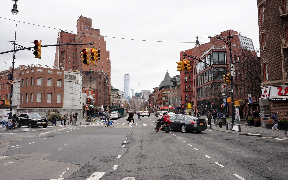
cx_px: 145
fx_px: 243
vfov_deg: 40.6
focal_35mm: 31
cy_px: 86
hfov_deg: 61.2
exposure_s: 1/100
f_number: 13
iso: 400
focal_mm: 30
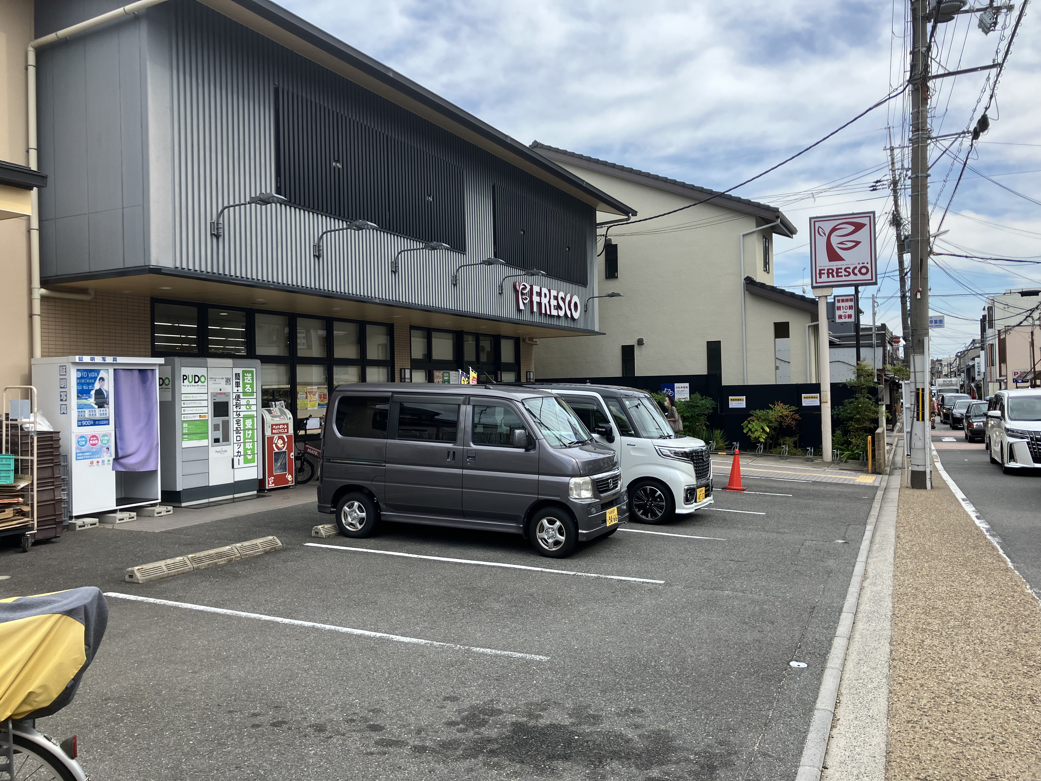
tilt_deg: -0.7
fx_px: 842
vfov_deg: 49.7
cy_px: 390
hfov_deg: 63.4
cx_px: 520
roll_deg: +0.9
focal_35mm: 28
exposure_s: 1/771
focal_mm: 3.99
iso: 32
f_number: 1.8
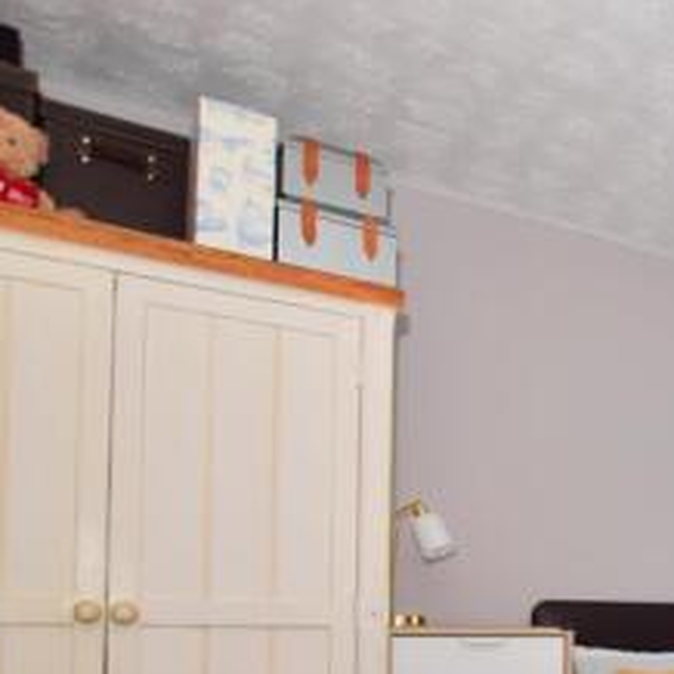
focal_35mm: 42
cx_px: 989
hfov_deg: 28.0
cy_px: 620
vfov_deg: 37.0
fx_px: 931
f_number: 6.3
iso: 400
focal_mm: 11
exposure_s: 1/200
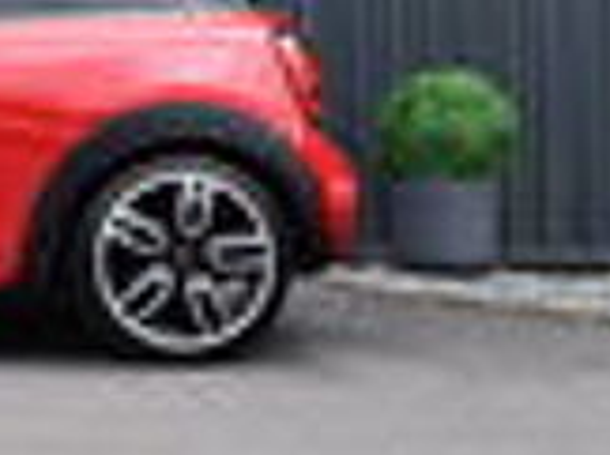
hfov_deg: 13.8
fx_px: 2411
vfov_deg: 10.8
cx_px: -222
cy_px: 70
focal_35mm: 137
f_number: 9
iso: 400
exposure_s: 1/200
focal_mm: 32
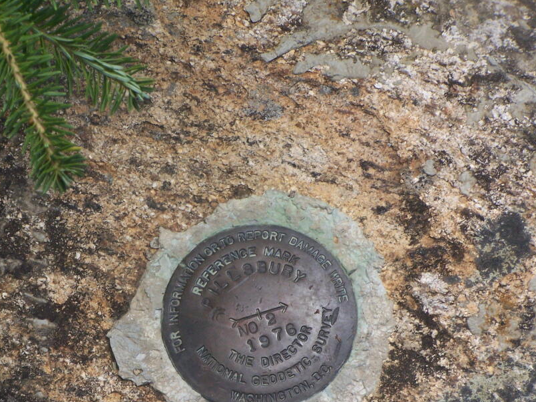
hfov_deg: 9.2
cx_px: 246
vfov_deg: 6.9
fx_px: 3330
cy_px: 254
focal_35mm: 215
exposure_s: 1/500
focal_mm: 28
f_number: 6.3
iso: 200
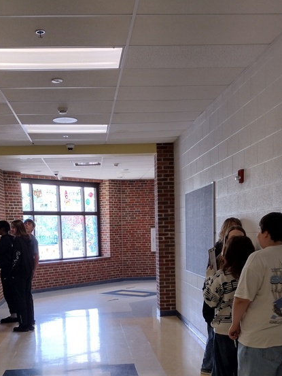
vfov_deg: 36.9
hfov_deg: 29.1
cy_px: 298
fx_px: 543
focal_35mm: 50
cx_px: 122
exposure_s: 1/120
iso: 105
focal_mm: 4.71
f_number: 1.7
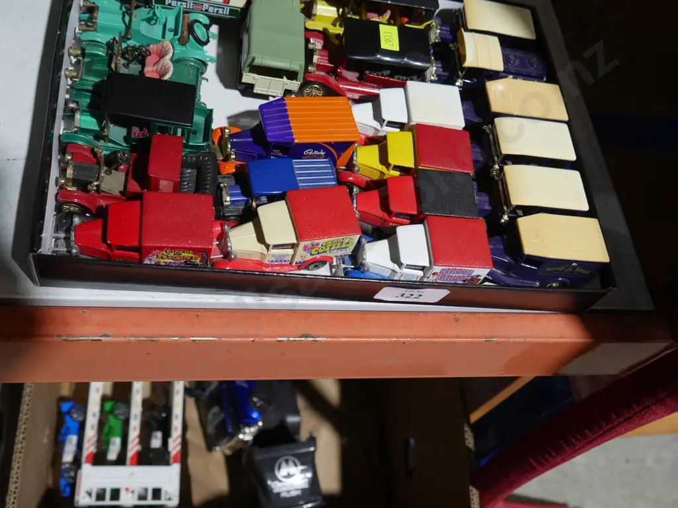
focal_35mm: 38
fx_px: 744
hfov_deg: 49.0
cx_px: 339
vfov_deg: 37.7
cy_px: 254
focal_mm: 19
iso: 400
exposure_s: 1/60
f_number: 4.1
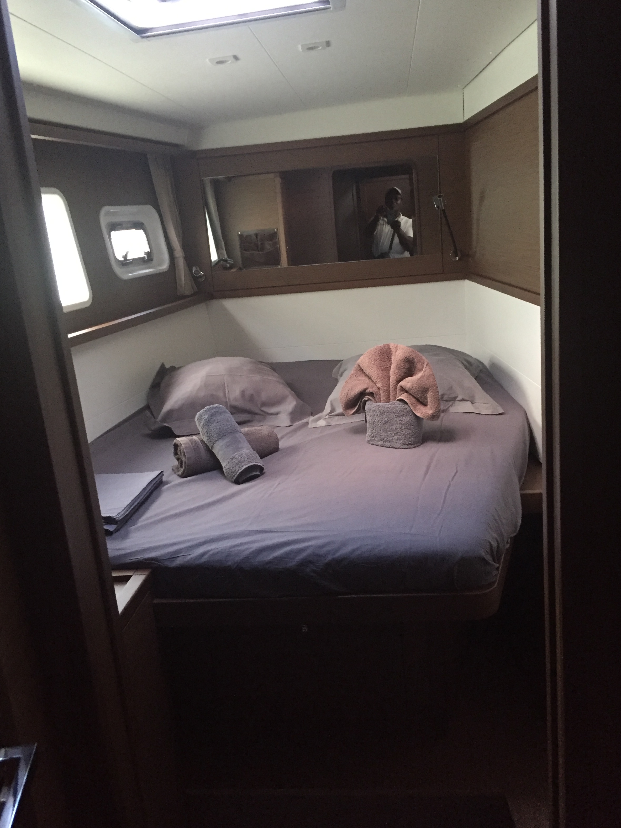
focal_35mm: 30
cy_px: 413
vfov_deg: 60.0
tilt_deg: -13.1
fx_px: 718
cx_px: 313
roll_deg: +5.8
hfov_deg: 46.8
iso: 250
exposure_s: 1/17
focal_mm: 4.15
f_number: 2.2
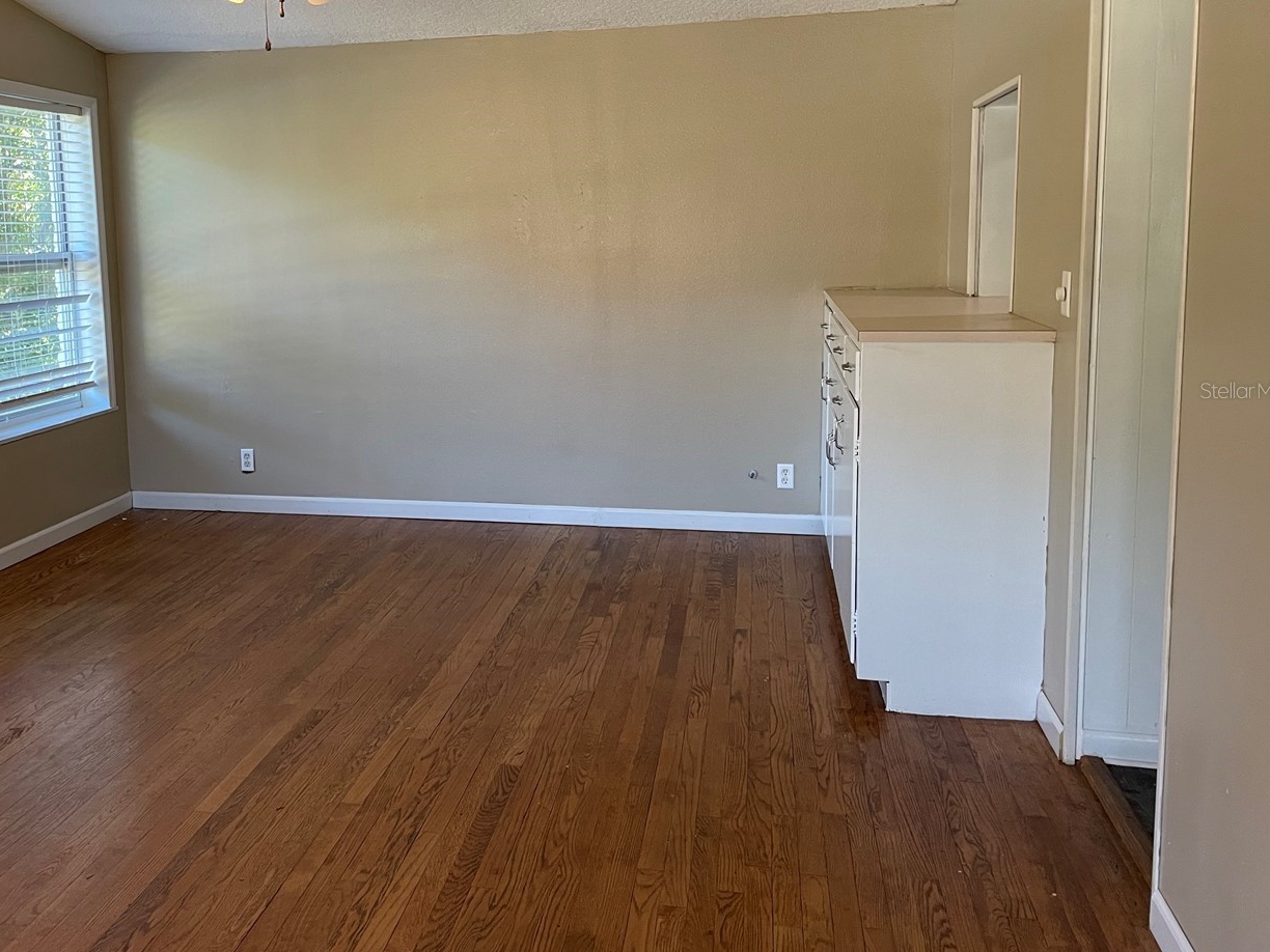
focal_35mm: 34
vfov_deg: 41.6
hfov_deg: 53.3
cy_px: 390
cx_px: 468
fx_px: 1247
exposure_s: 1/60
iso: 100
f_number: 1.6
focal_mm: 4.2
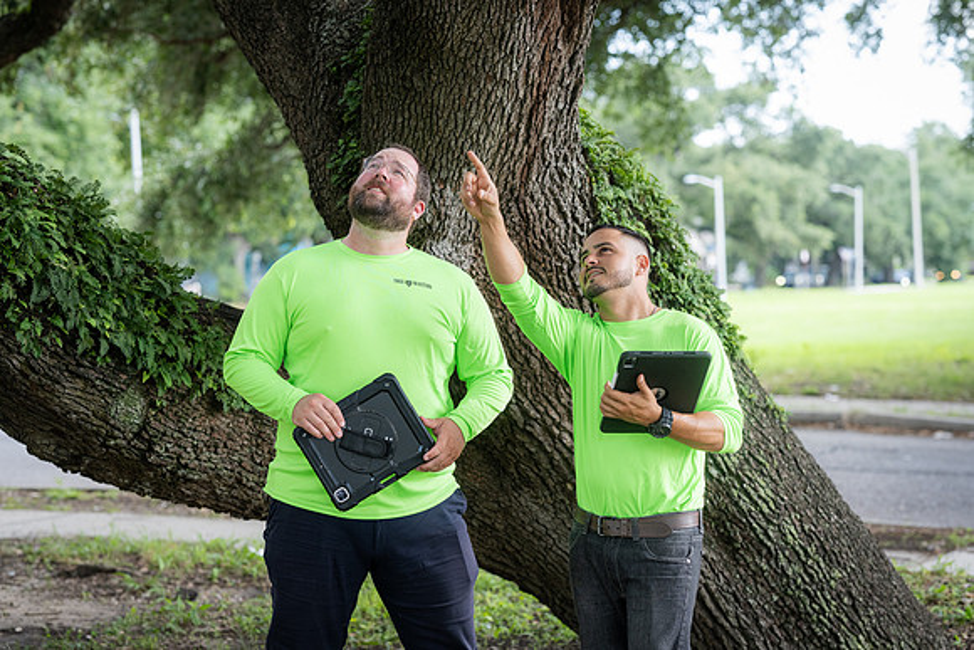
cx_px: 487
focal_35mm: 85
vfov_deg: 16.1
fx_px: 2300
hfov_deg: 23.9
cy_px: 325
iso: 500
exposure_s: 1/500
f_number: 3.5
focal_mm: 85
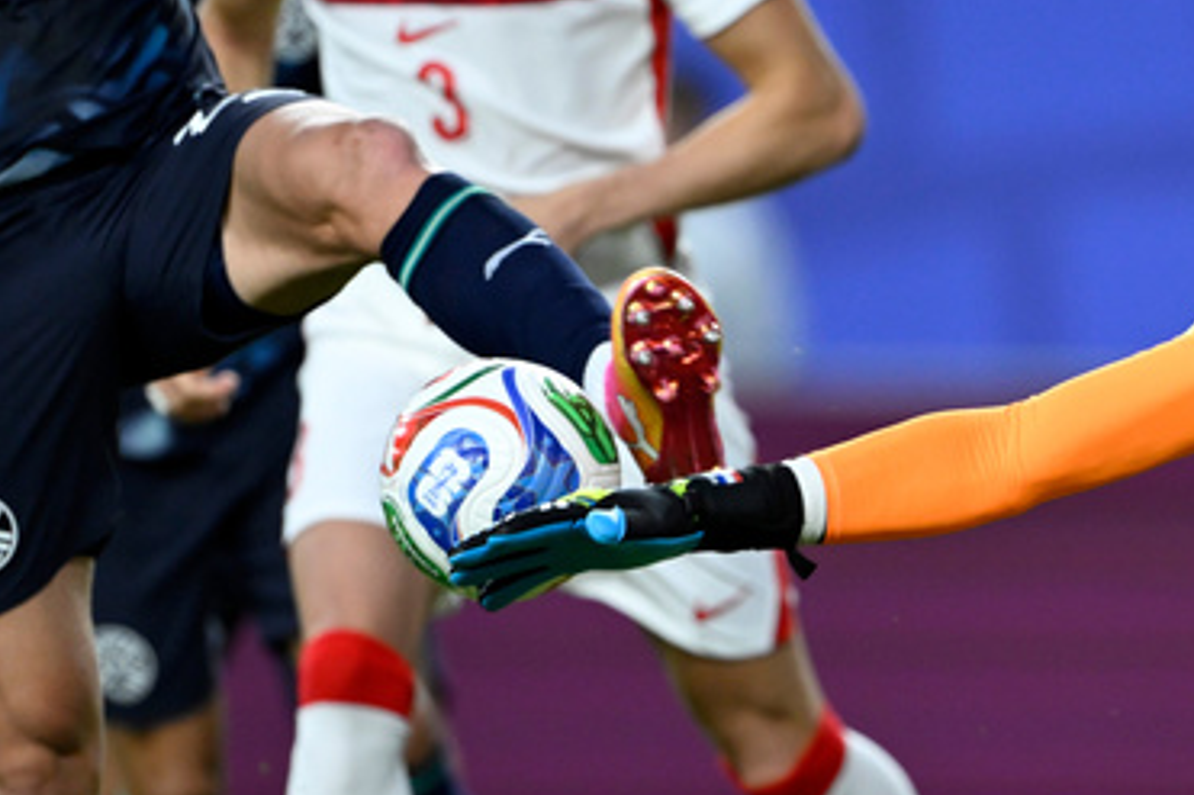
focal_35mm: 1103
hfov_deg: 1.9
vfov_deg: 1.2
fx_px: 36565
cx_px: 1310
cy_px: 367
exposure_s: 1/2000
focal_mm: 400
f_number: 2.8
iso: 1600
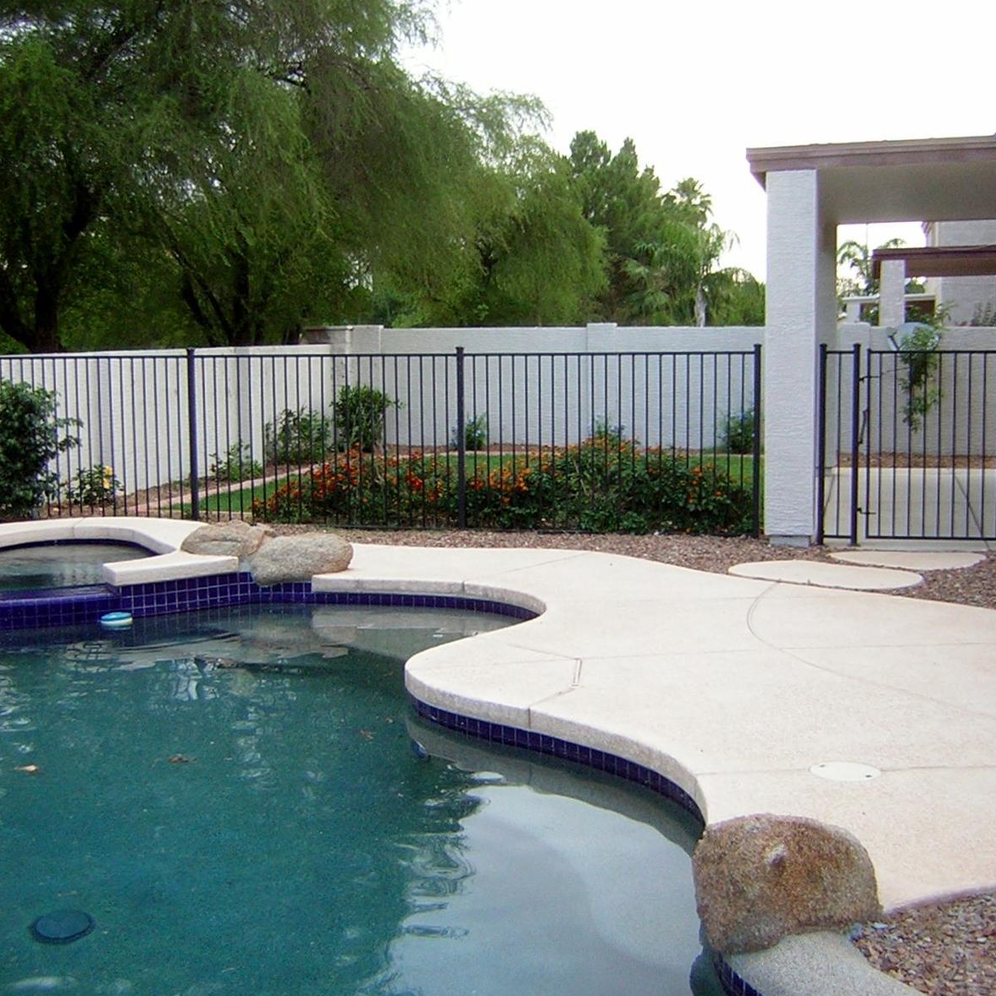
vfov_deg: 39.2
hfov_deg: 39.1
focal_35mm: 43
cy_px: 501
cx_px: 558
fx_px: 1400
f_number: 2.6
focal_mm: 4.7
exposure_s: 1/66.5
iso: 71
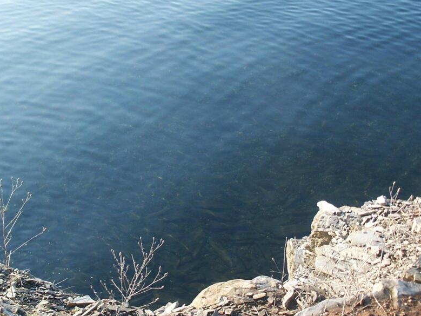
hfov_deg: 41.0
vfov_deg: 31.5
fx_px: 560
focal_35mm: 46
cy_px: 130
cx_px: 162
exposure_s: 1/45
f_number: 3
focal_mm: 7.18
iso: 64
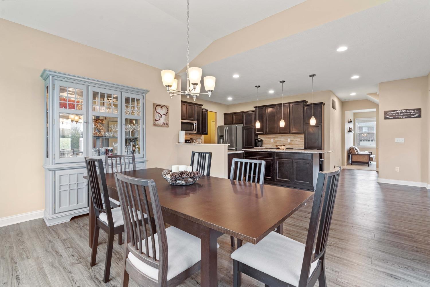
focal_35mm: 16
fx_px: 191
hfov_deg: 96.7
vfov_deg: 73.7
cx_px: 215
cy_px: 144
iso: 250
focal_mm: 16
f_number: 9
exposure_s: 1
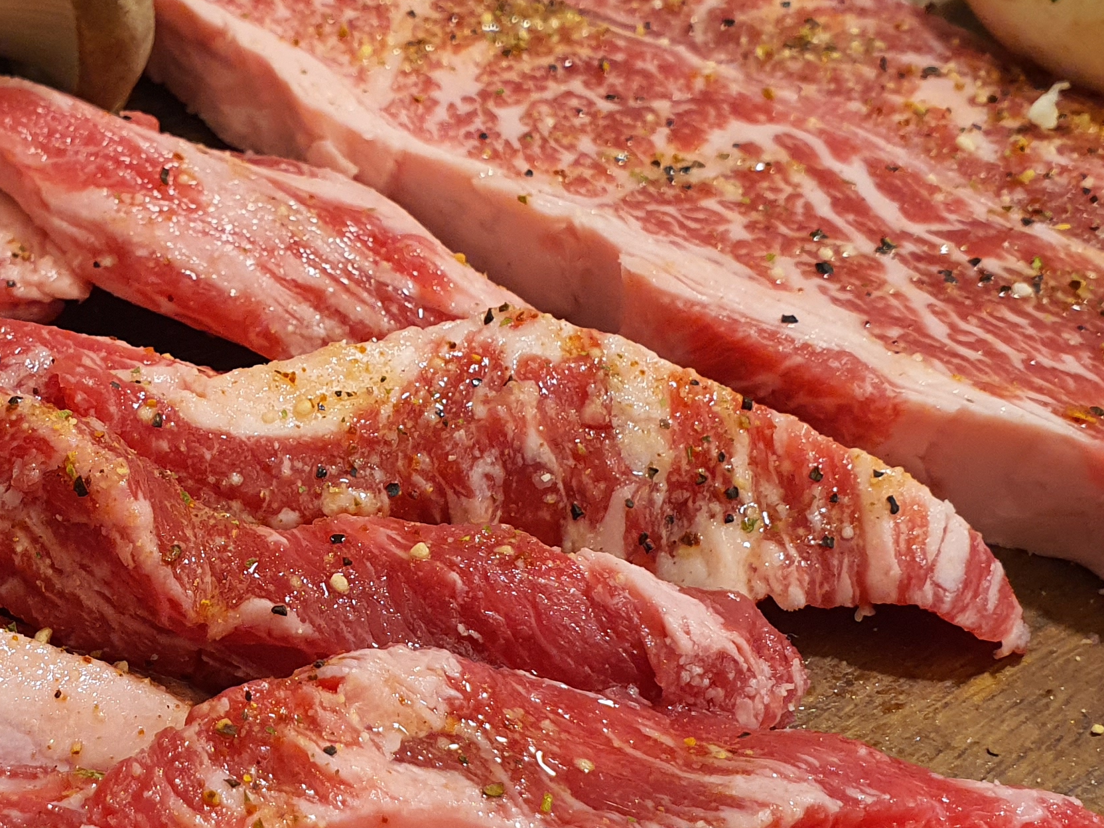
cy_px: 534
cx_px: 263
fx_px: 2009
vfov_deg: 23.2
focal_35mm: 63
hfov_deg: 30.2
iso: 200
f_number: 2.4
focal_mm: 4.3
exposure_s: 1/40
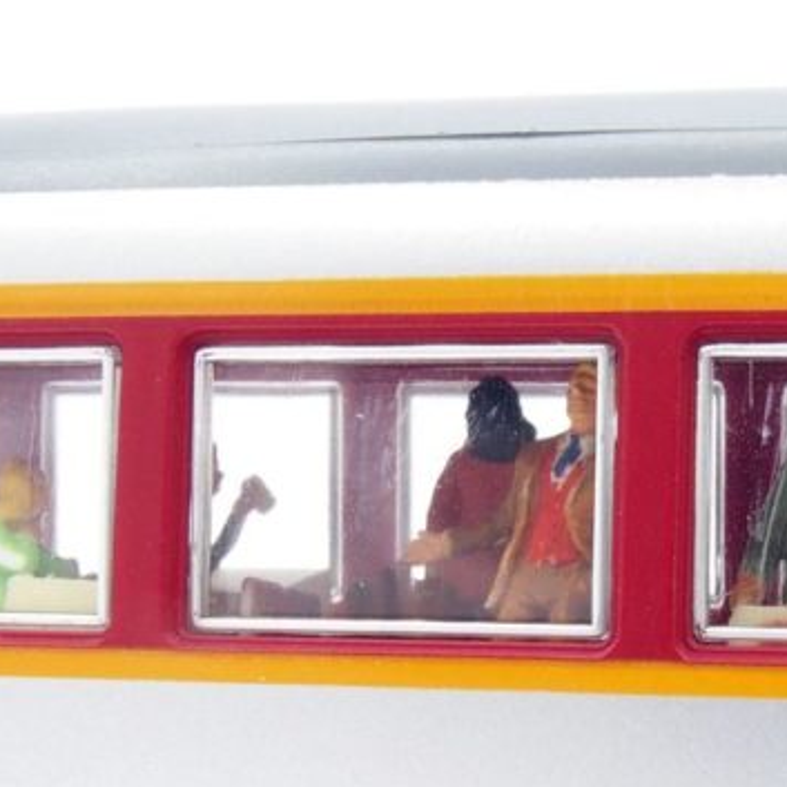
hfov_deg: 20.9
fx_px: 2109
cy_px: 560
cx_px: 622
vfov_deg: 21.0
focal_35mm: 82
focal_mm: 6.7
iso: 320
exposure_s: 1/80
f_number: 7.1
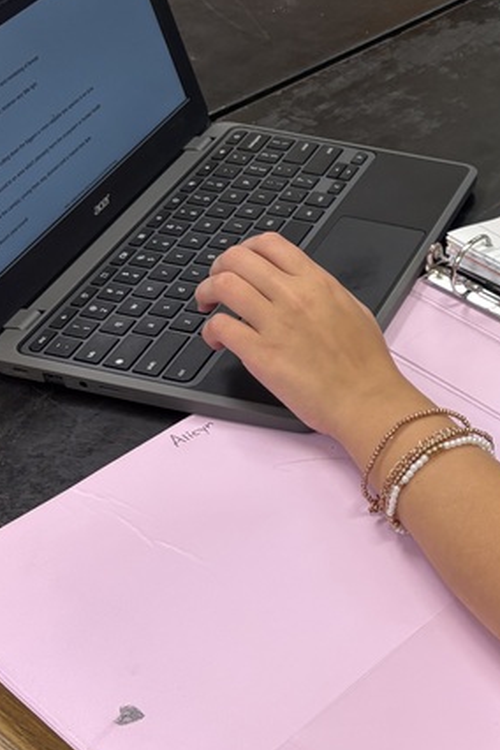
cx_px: 611
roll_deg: -2.8
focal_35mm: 65
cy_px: 231
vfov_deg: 30.7
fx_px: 1354
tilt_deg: -33.4
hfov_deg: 19.6
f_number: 1.6
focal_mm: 5.96
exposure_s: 1/60
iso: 80
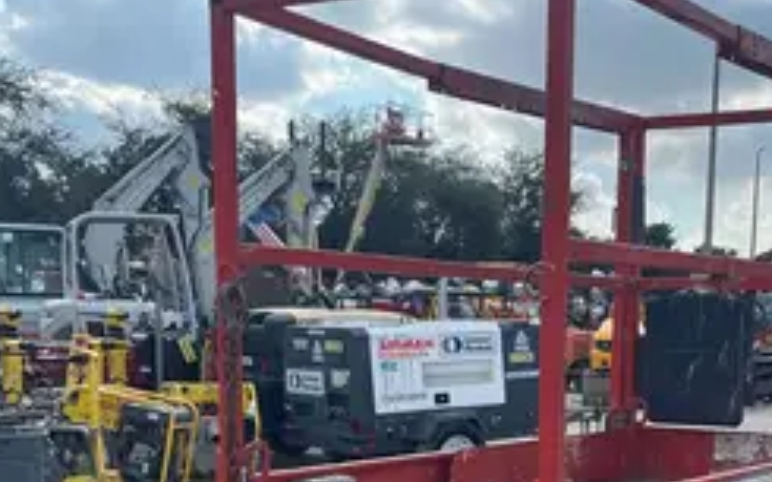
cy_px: 550
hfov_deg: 32.7
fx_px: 1304
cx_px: 523
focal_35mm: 62
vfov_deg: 19.9
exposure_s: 1/2137
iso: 50
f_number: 1.6
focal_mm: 5.1
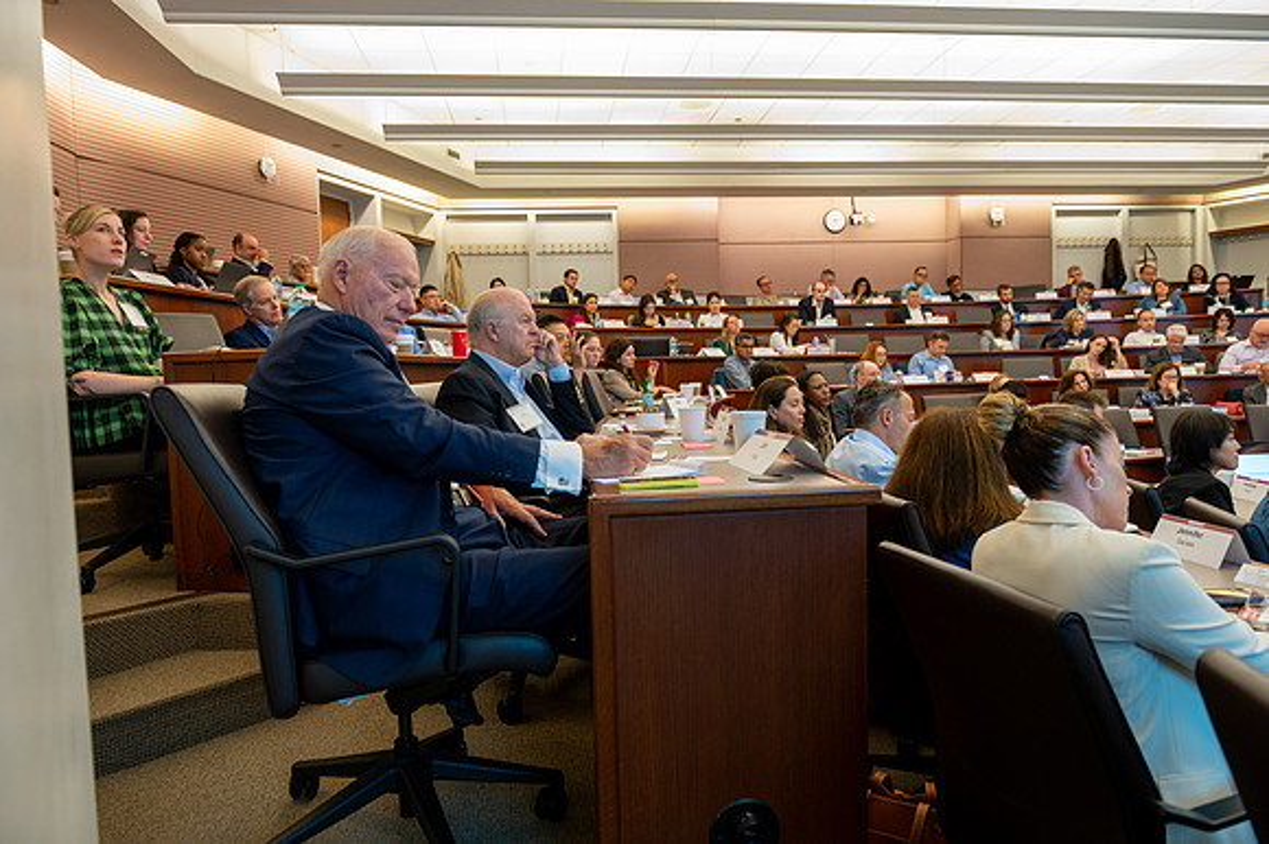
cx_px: 634
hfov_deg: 73.7
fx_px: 846
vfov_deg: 53.0
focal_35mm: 24
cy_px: 422
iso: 1250
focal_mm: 24
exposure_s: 1/50
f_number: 4
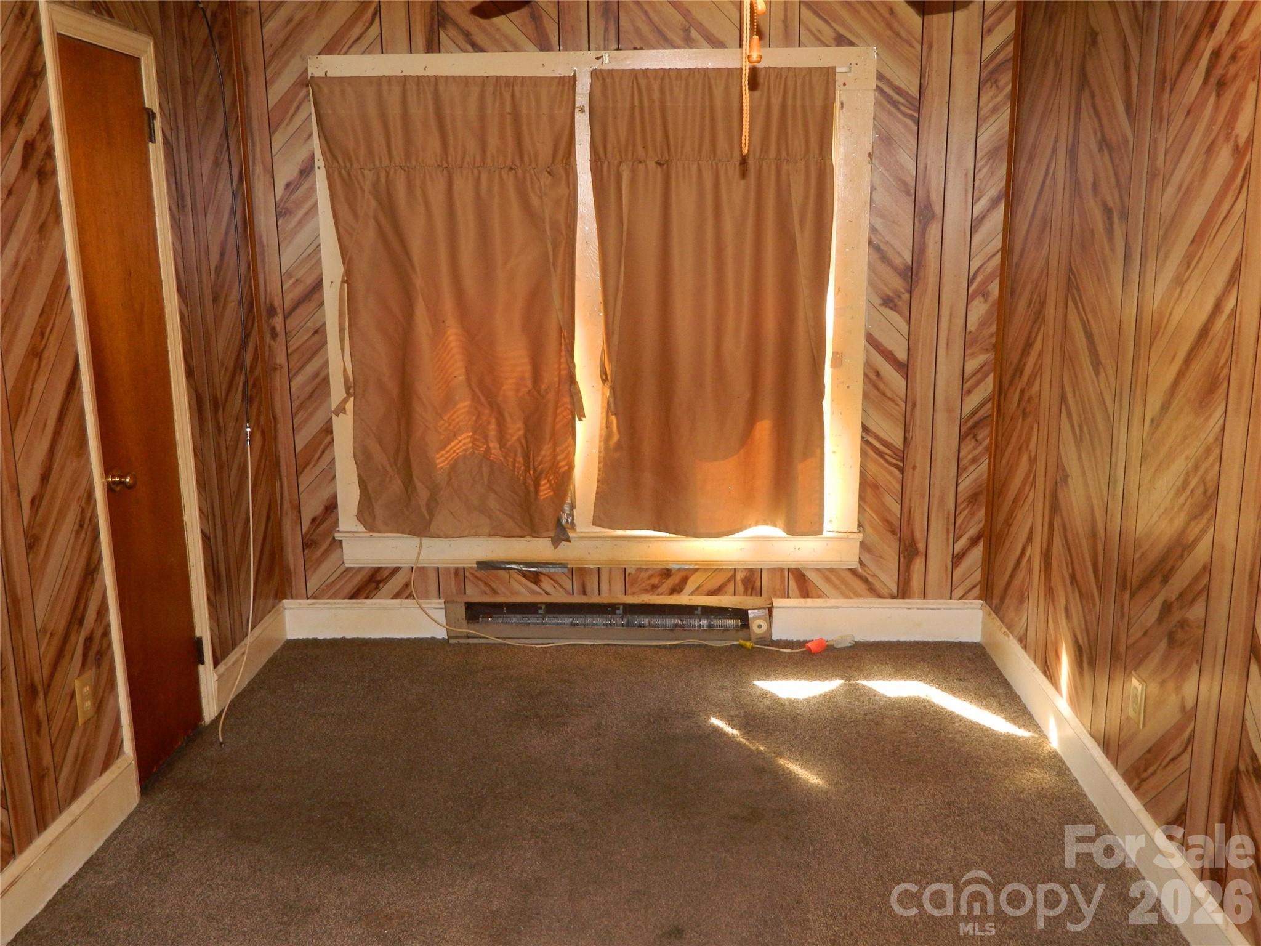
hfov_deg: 58.4
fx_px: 1129
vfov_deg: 45.4
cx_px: 630
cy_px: 473
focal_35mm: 31
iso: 200
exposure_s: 1/40
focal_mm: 5.6
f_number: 3.2
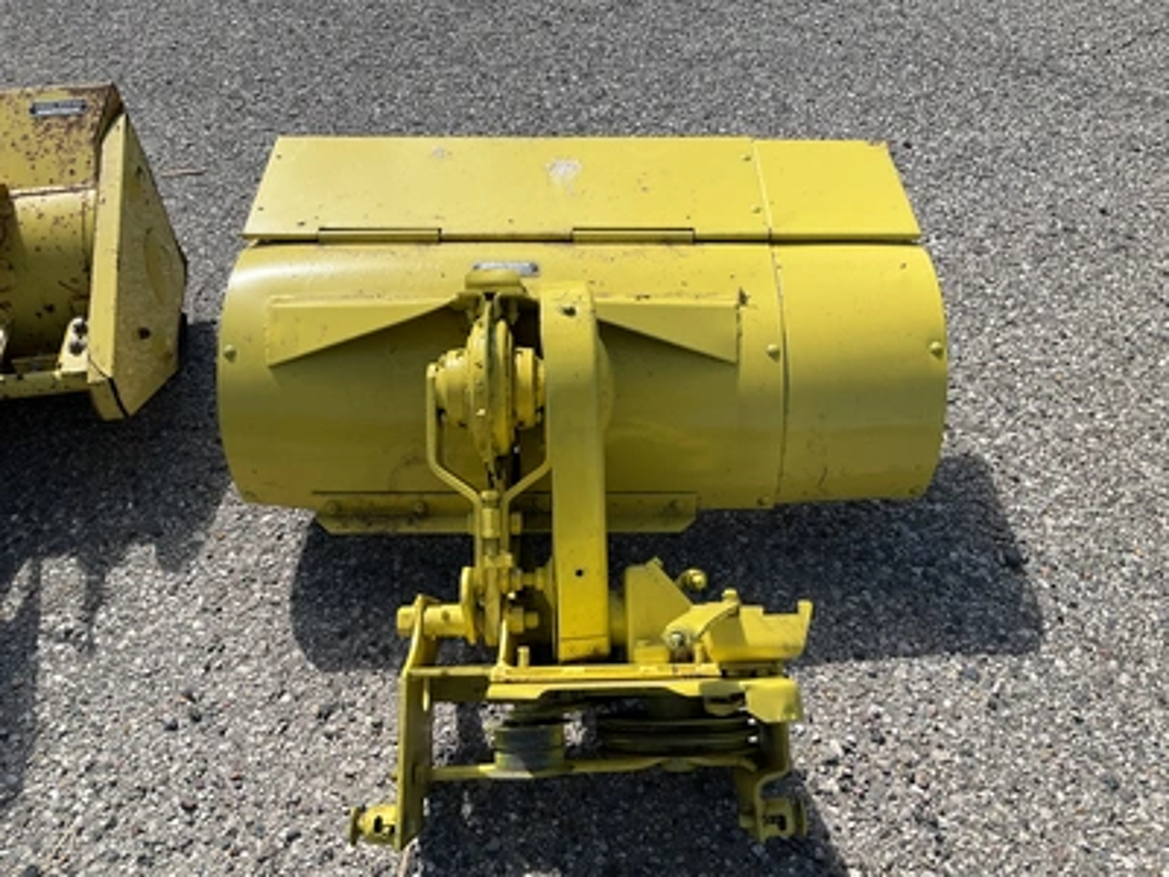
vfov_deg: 48.2
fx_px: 979
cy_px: 438
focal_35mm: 29
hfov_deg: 61.7
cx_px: 584
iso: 25
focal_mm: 3
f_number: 1.8
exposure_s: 1/1534
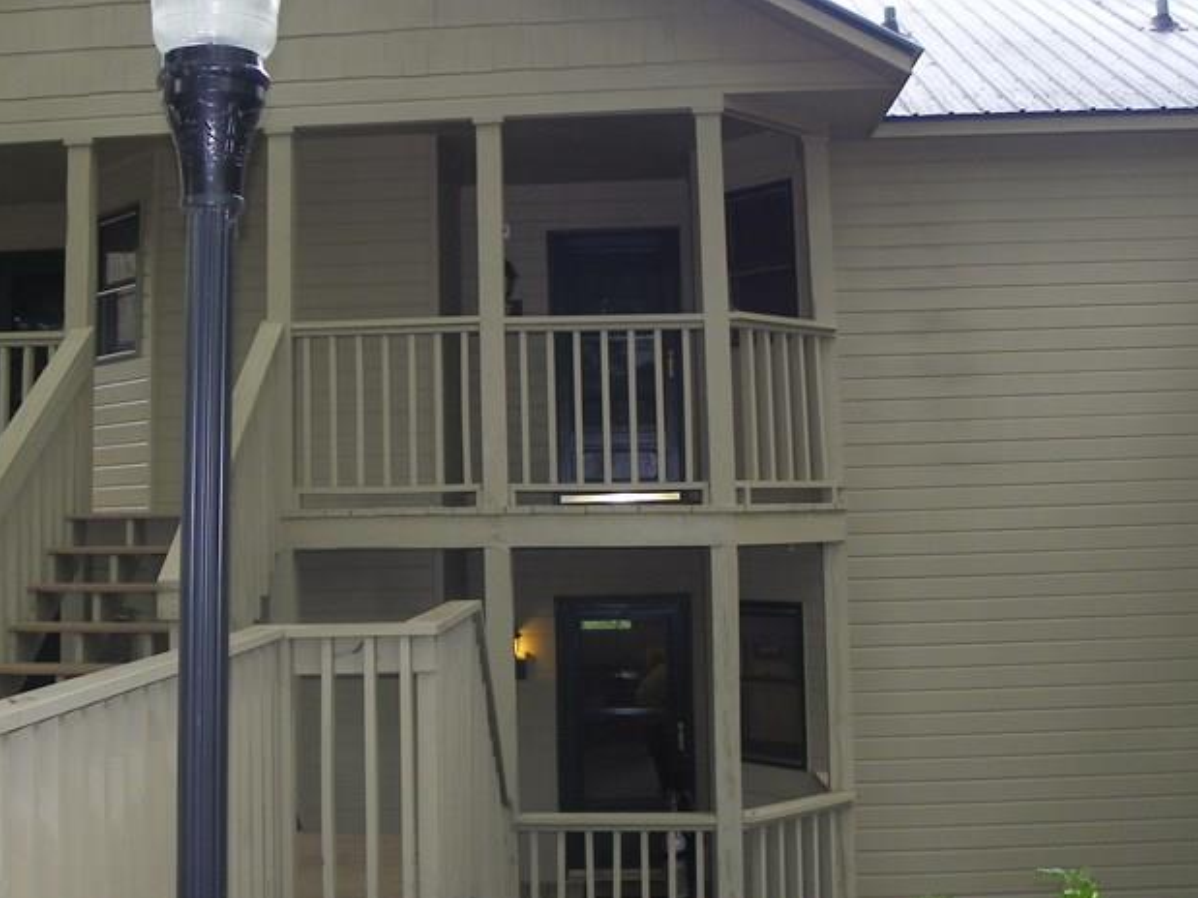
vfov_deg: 33.3
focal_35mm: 43
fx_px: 1488
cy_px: 308
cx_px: 523
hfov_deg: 43.8
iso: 64
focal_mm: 4.6
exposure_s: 1/50
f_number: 2.8
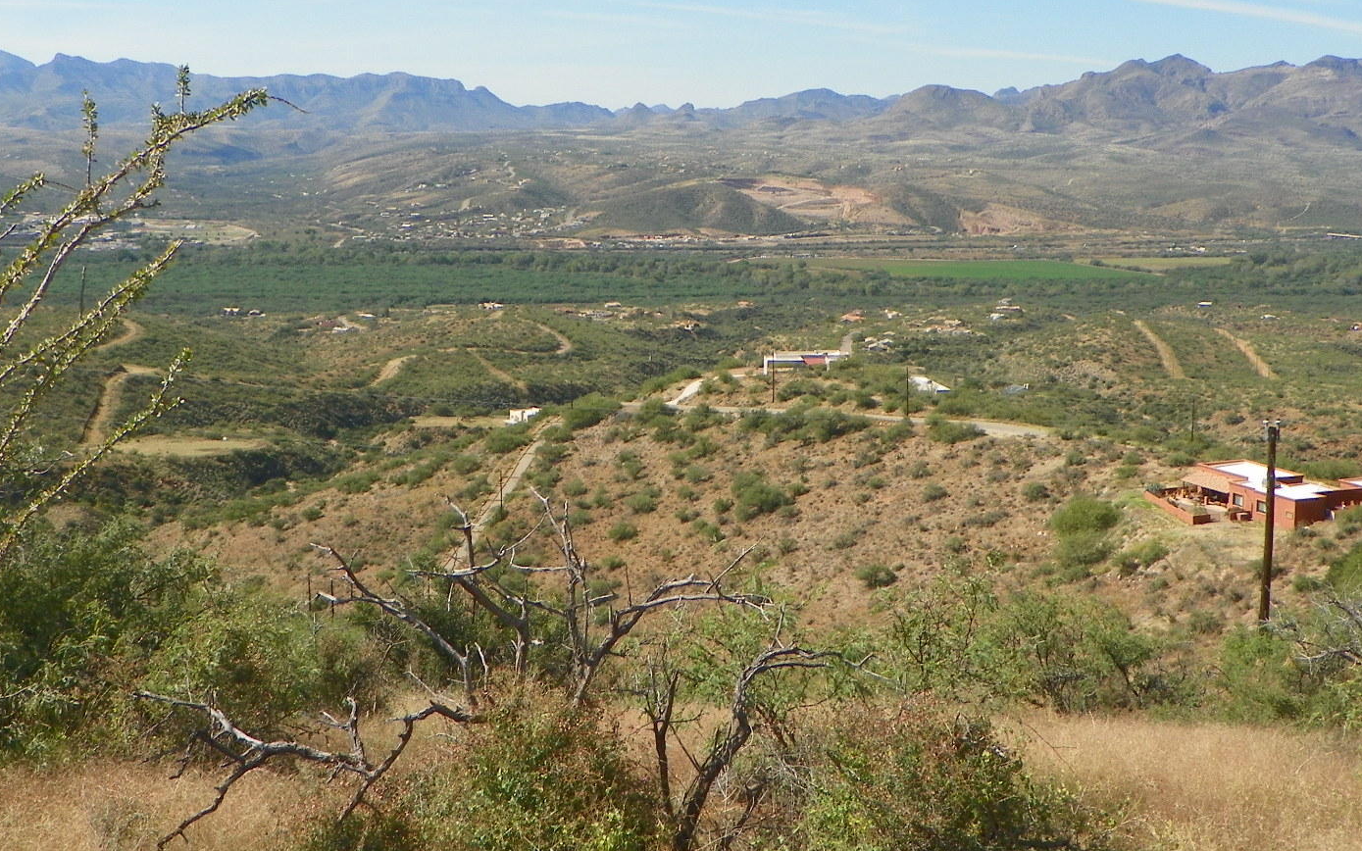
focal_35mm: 50
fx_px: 1856
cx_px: 652
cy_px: 334
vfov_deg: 25.8
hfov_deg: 40.3
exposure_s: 1/320
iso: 64
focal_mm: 5.7
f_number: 5.6
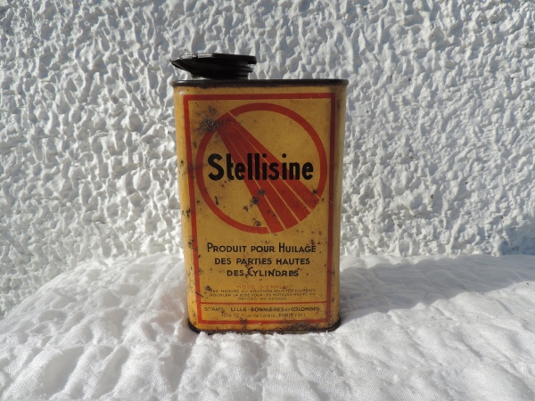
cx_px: 268
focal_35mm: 24
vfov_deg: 56.8
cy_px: 200
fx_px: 371
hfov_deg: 71.6
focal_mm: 4.3
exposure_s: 1/1250
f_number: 3
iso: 80
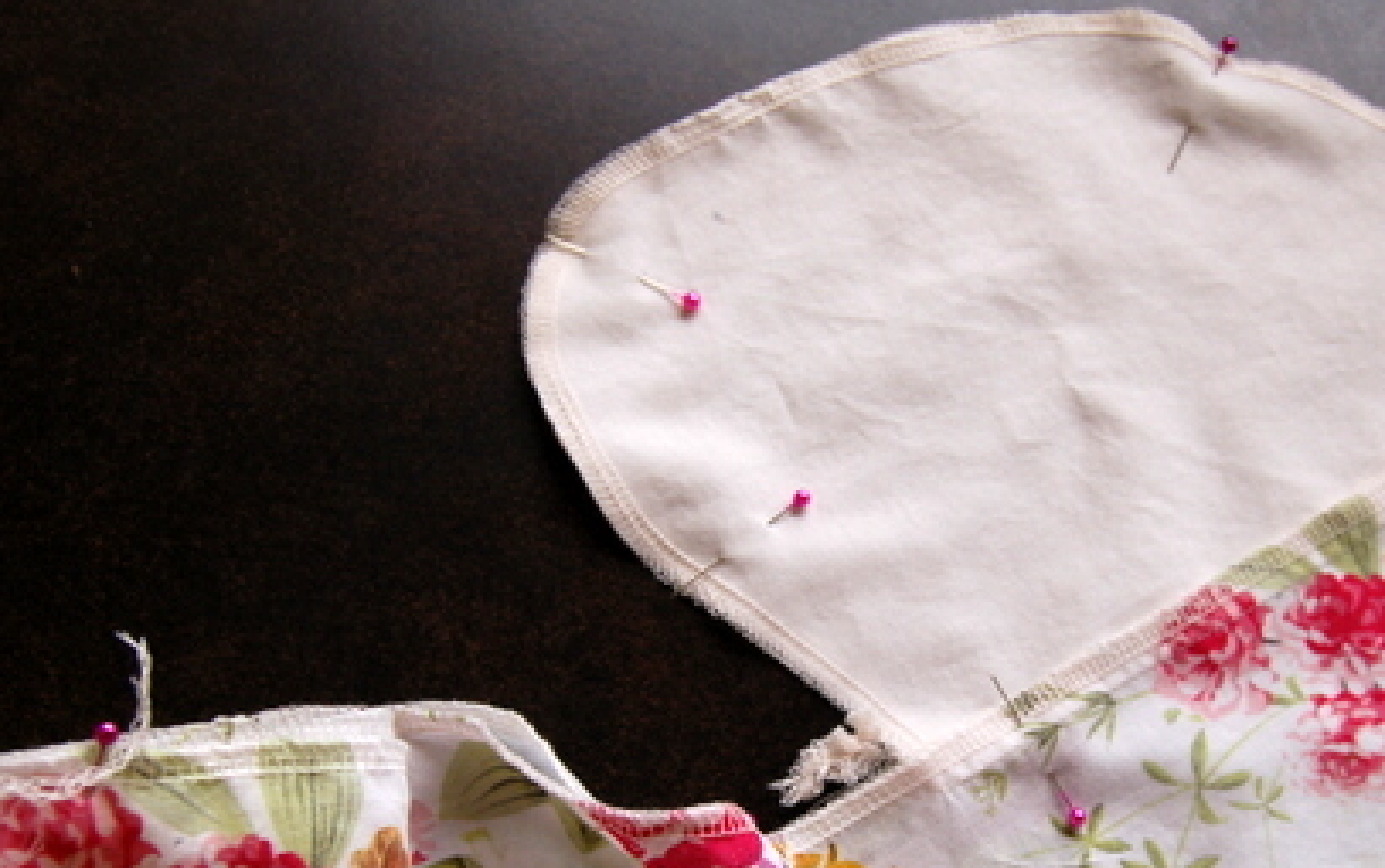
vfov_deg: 23.8
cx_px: 909
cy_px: 642
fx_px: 2040
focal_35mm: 54
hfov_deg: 37.2
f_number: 5.6
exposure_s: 1/125
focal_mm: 24
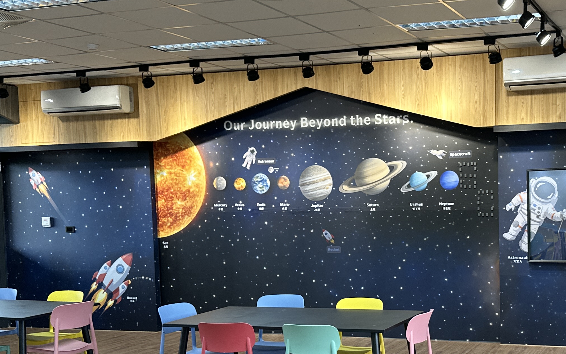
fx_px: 787
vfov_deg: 25.2
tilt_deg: -3.8
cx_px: 413
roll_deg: +0.6
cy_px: 243
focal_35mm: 51
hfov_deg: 38.7
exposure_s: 1/120
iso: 200
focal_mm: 6.86
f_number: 1.78
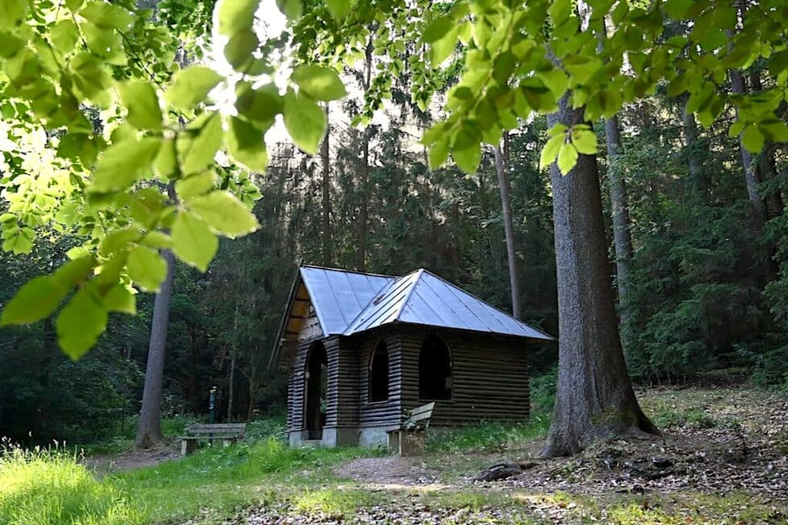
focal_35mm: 25
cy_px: 270
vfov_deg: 51.3
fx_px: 547
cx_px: 386
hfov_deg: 71.5
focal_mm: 24
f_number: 4
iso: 400
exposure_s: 1/200
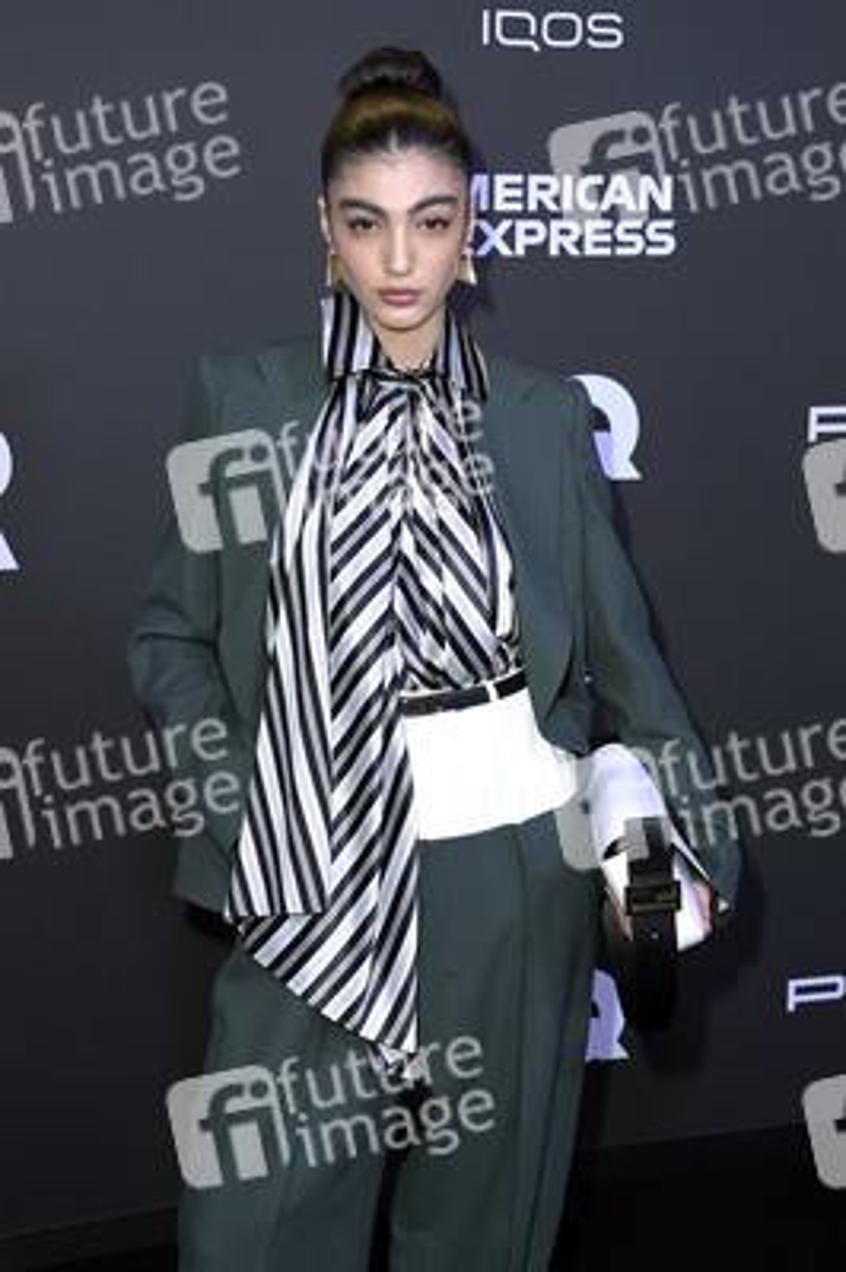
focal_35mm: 45
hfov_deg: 29.8
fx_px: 1589
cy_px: 636
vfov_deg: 43.6
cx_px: 423
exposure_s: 1/250
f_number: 5.6
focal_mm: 45
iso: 1000
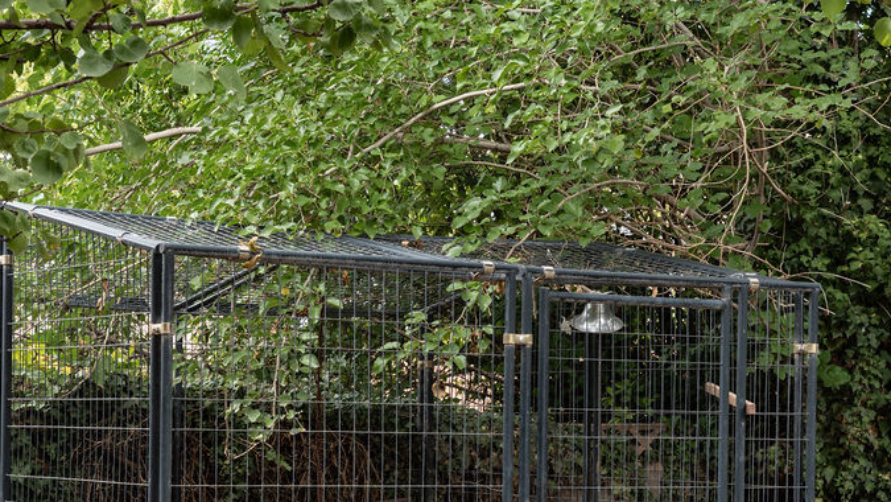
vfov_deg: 13.1
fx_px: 2174
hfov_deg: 23.2
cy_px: 441
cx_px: 408
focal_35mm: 92
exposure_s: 1/25
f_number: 11
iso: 250
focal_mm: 57.9
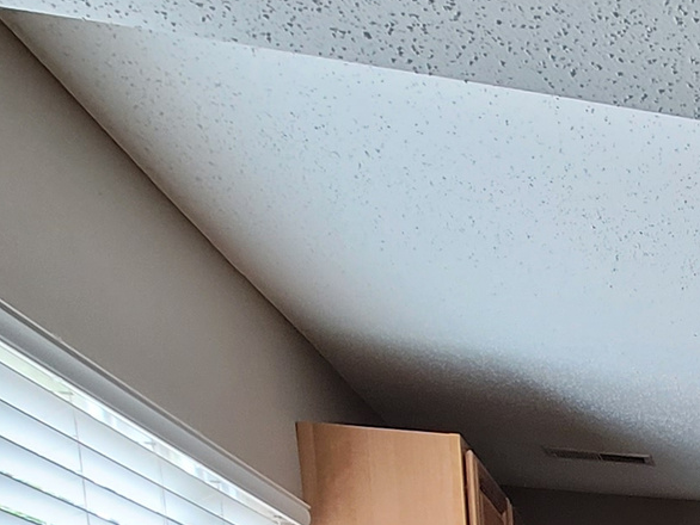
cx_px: 1131
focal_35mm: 63
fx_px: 1274
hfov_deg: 22.9
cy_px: 1071
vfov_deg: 16.9
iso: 160
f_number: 2.2
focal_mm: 2.2
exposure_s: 1/60
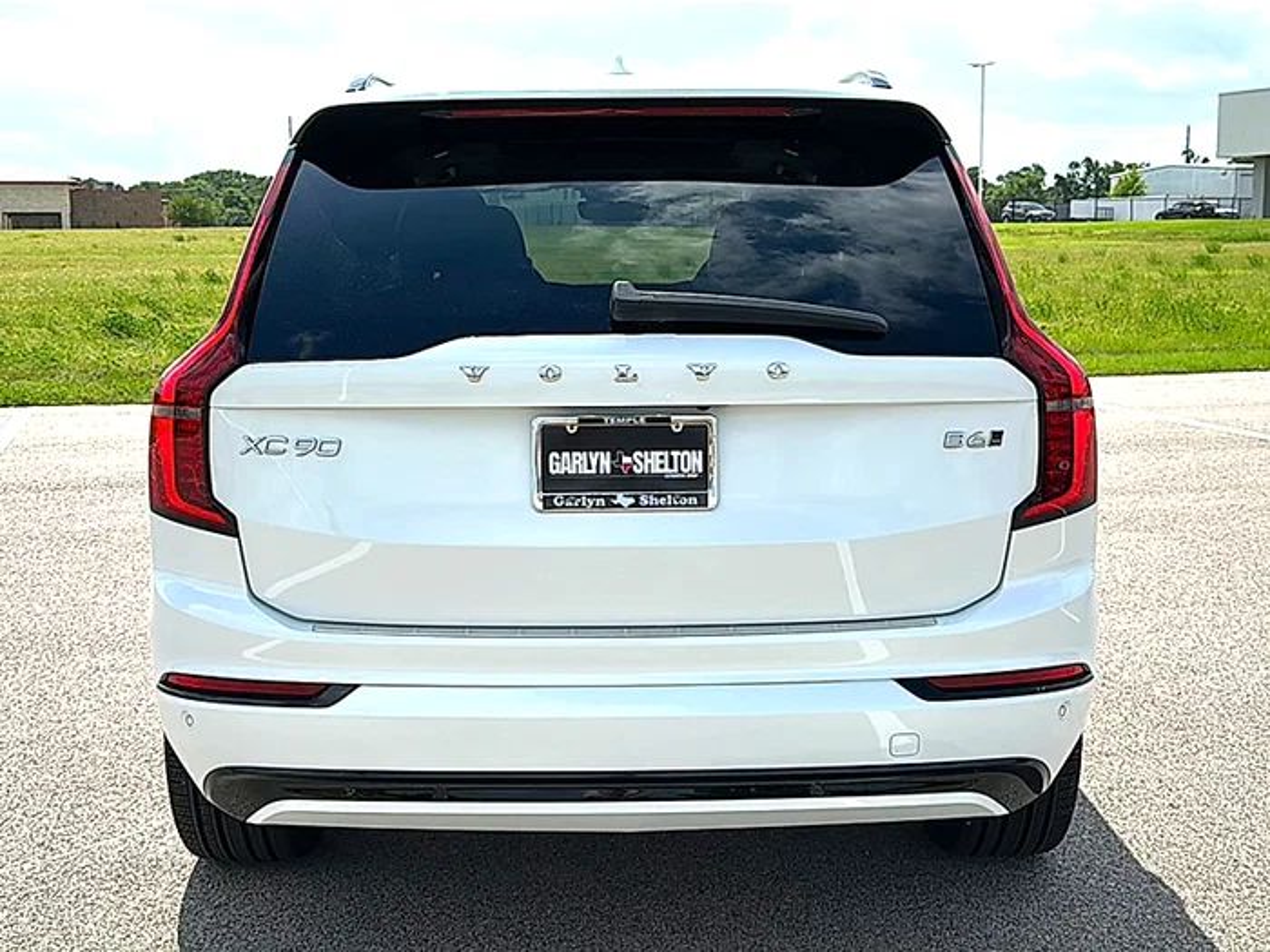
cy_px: 476
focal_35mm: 39
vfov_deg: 36.8
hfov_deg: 47.9
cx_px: 635
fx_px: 1431
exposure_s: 1/7143
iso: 80
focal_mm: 6.86
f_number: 1.78
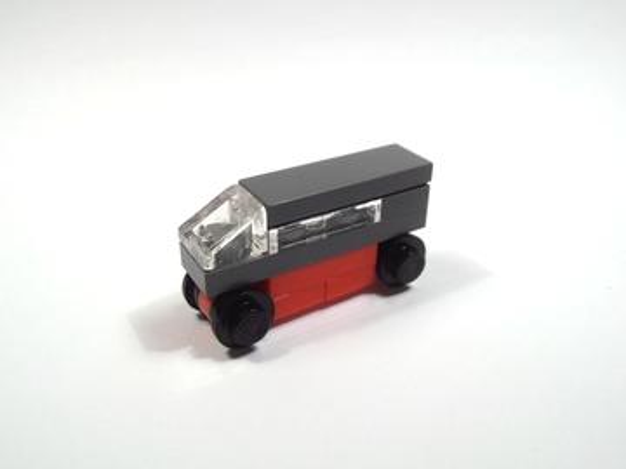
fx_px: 669
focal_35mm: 37
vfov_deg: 38.7
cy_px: 234
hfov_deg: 50.1
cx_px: 313
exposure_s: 1/60
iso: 80
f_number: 3.9
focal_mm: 6.61
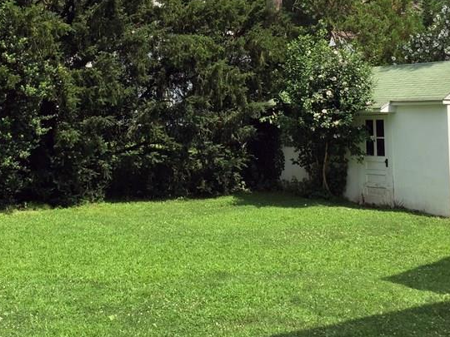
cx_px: 178
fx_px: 715
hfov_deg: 34.8
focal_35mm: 55
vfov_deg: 26.2
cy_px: 76
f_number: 2.2
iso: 32
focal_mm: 4.15
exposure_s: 1/1163
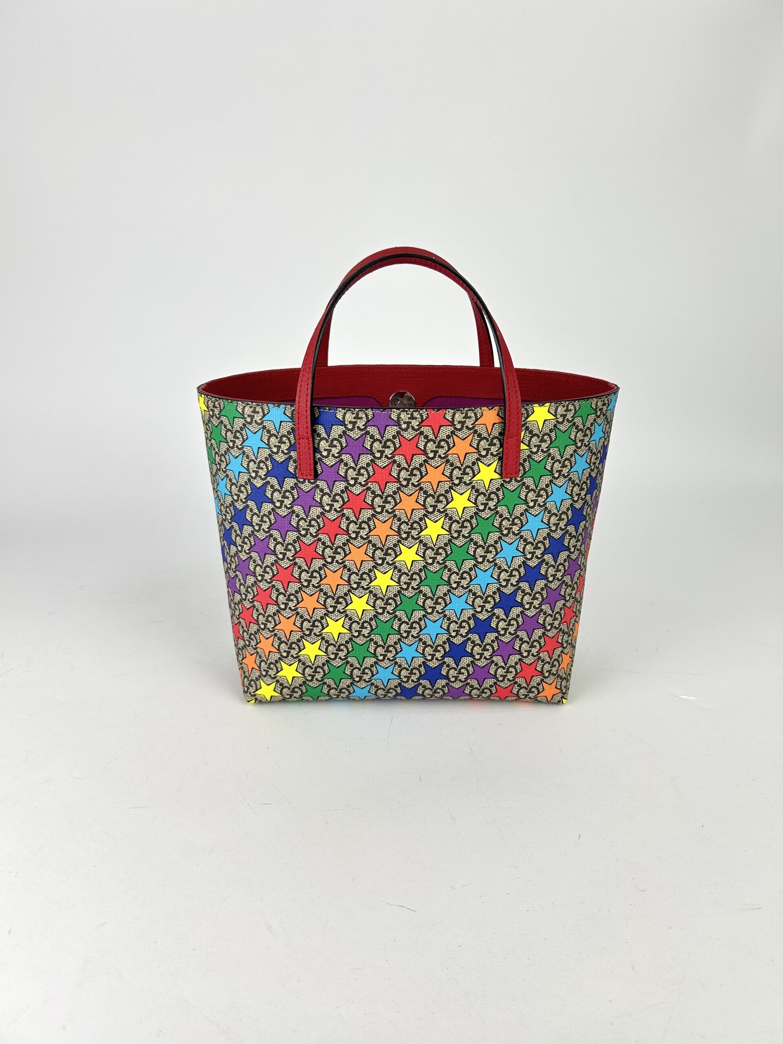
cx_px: 392
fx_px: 784
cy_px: 522
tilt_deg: -20.7
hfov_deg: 53.1
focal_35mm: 26
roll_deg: -0.3
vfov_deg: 67.3
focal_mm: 5.7
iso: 40
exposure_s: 1/165
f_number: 1.5
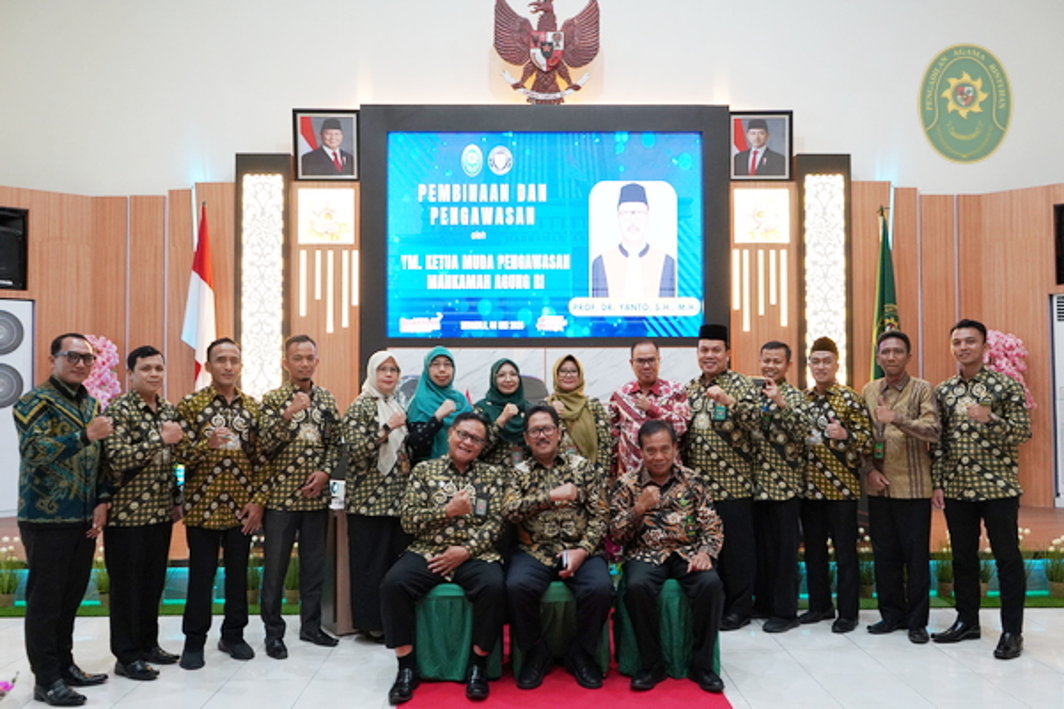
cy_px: 354
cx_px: 532
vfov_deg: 43.6
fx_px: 887
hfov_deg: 61.9
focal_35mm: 30
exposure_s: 1/160
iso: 4000
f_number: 4
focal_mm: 30
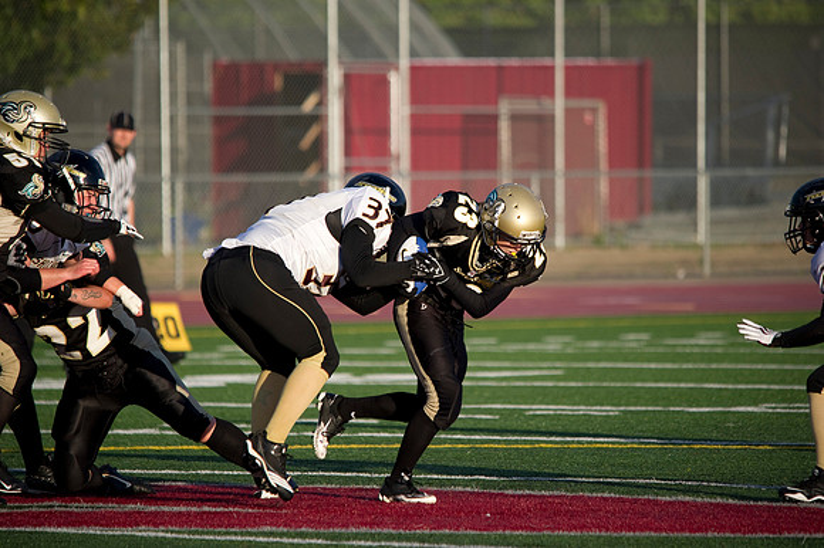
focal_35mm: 400
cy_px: 274
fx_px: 9150
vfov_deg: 3.4
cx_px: 412
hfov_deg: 5.2
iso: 500
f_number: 6.3
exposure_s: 1/1000
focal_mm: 400
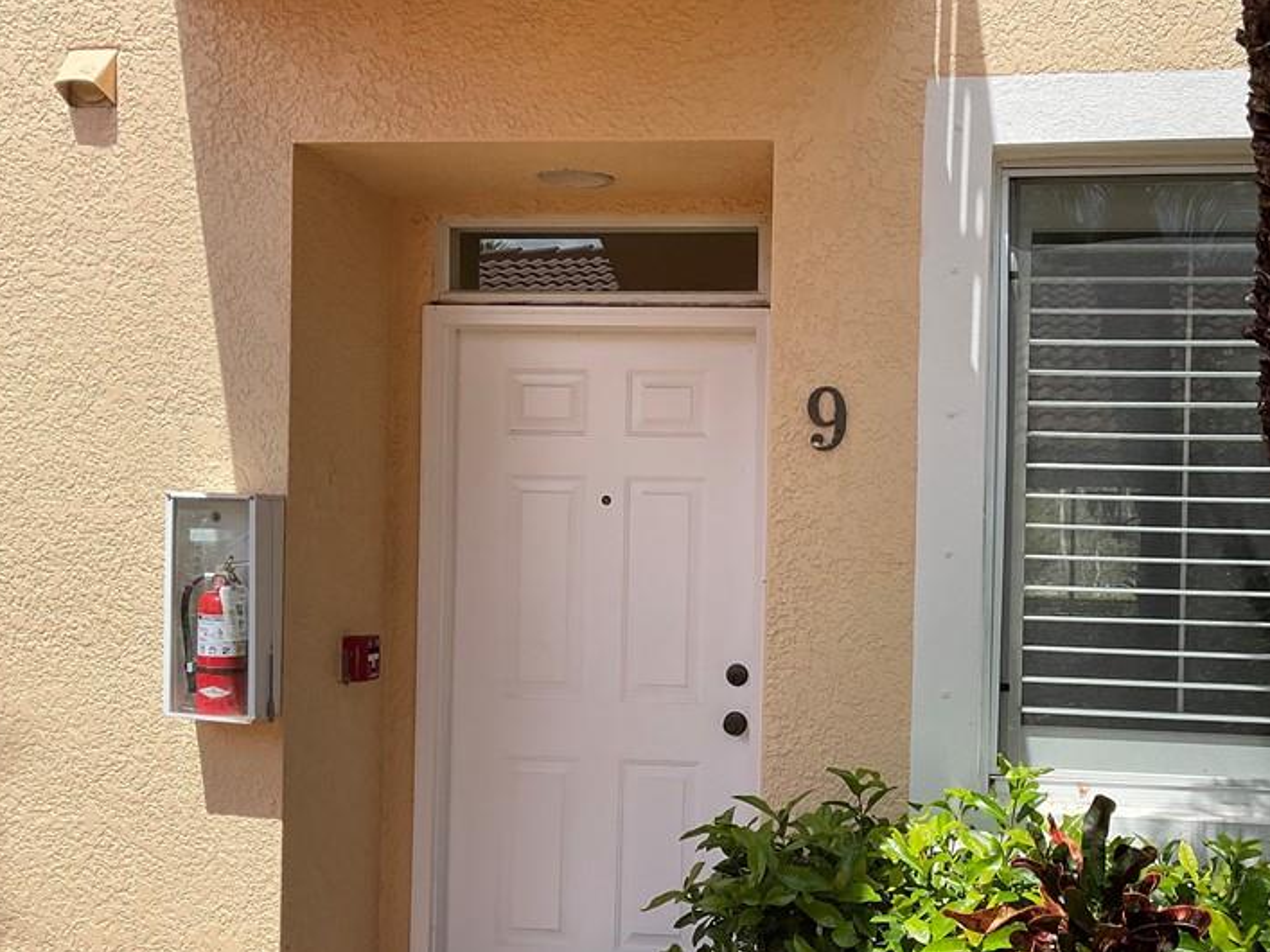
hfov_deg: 44.0
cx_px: 868
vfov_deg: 34.2
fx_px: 1541
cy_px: 573
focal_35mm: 42
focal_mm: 3
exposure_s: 1/1311
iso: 16
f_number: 1.8
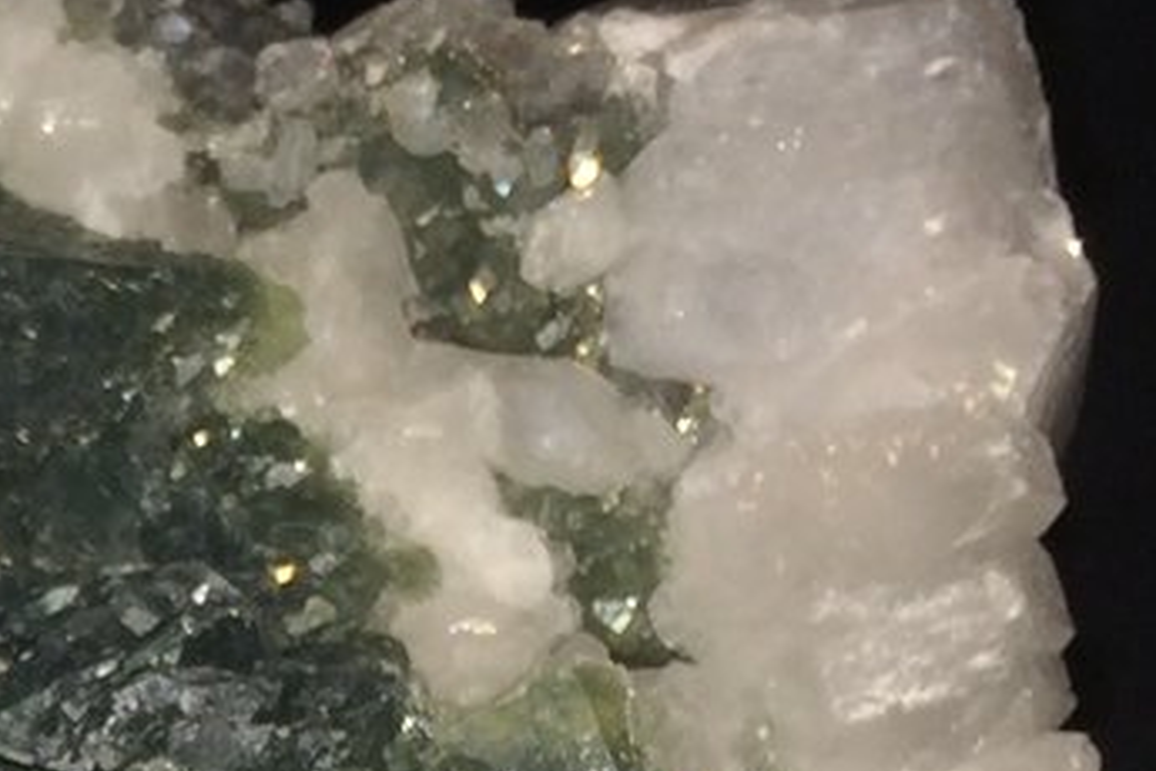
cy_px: 1492
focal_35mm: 140
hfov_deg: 13.4
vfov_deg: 9.2
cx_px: -791
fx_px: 4495
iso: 32
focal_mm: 4.15
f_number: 2.2
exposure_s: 1/128
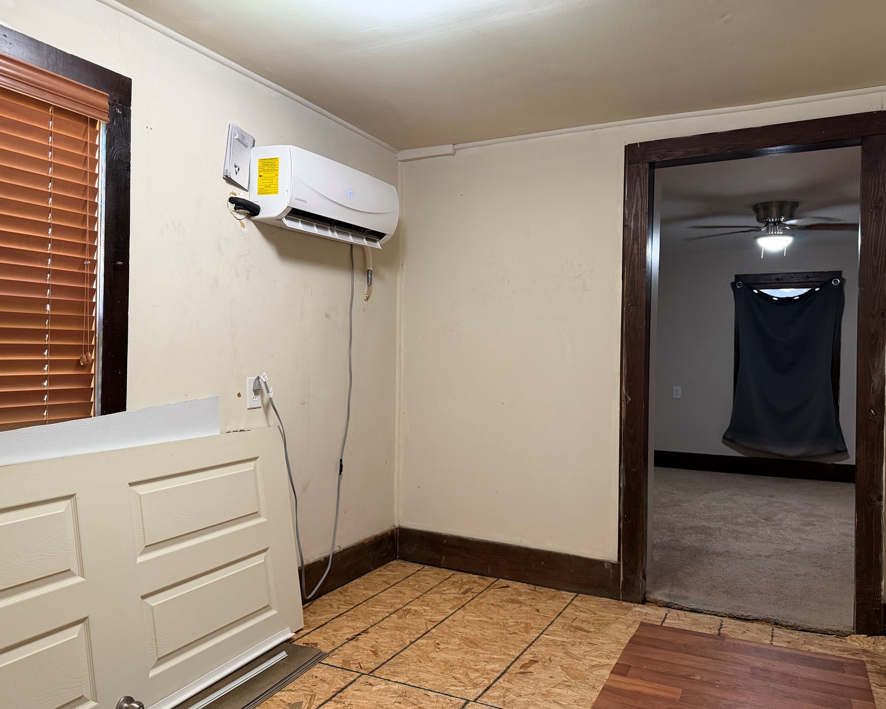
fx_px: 682
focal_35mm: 26
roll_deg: -0.7
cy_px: 359
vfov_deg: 54.9
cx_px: 431
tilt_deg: +0.6
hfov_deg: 66.0
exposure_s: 1/60
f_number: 1.78
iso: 320
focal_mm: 6.76
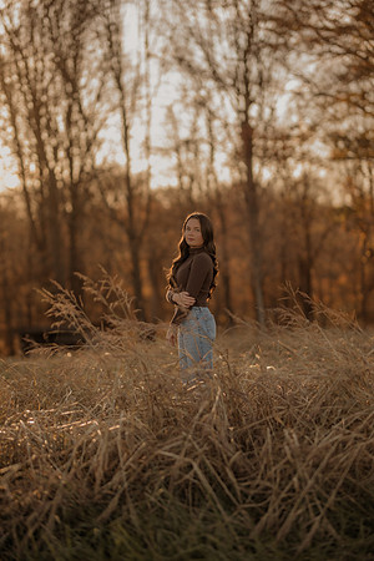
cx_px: 187
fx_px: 1324
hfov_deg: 16.1
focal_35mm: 85
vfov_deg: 23.9
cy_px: 280
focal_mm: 85
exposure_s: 1/1250
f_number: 1.4
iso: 200
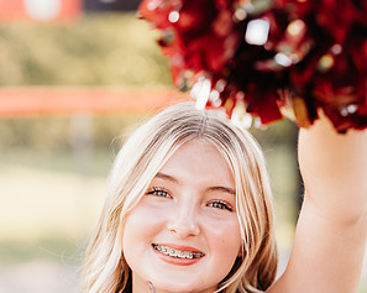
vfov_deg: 12.7
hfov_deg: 15.9
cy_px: 246
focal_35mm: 121
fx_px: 1313
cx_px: 184
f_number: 2.8
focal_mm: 85
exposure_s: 1/320
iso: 200
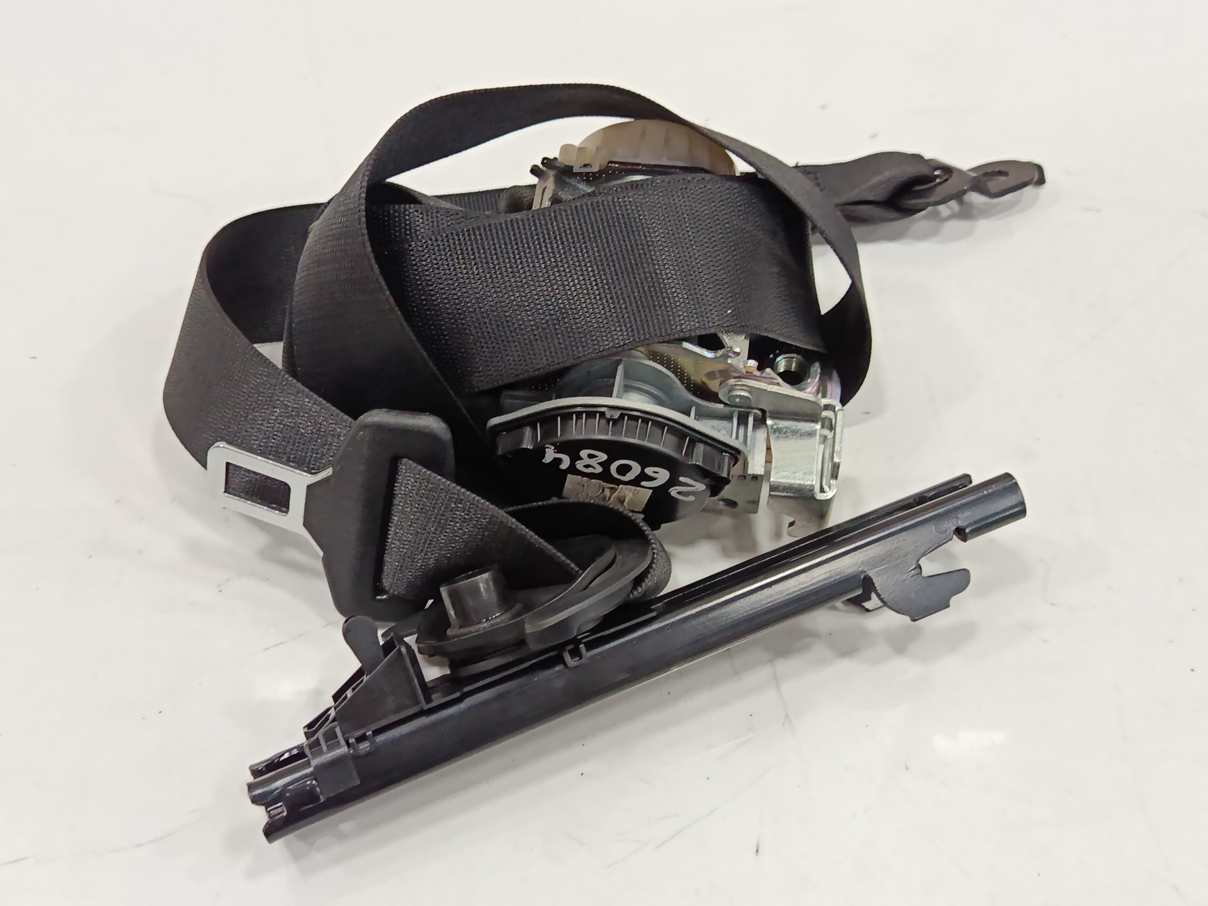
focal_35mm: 39
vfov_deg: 36.8
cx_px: 604
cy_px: 453
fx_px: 1361
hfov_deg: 47.9
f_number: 1.7
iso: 592
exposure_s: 1/50
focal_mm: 5.24
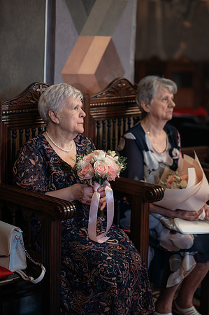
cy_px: 158
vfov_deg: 23.9
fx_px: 742
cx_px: 104
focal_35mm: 85
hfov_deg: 16.0
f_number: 1.8
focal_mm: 85
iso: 1600
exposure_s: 1/200
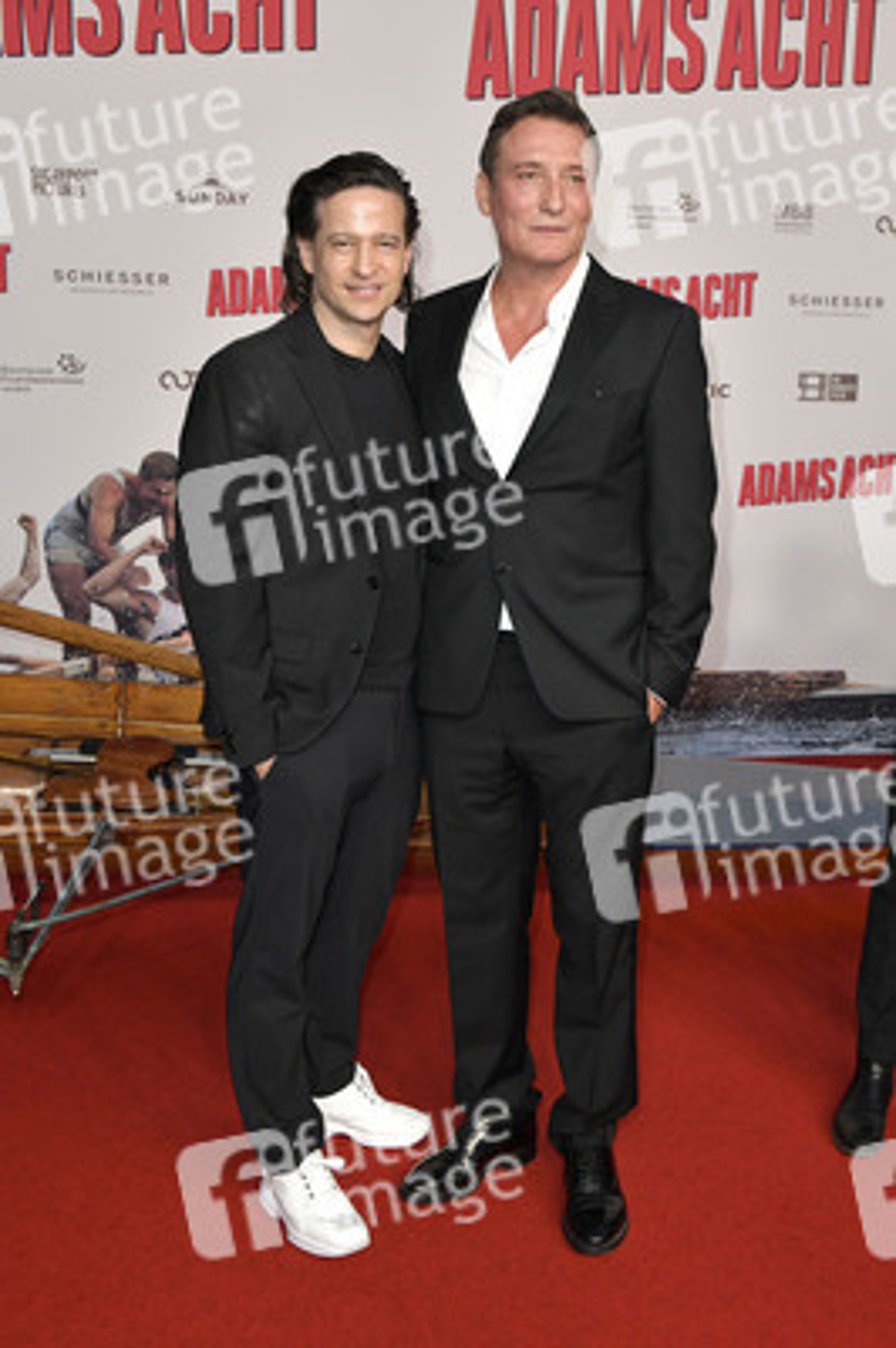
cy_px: 674
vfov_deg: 53.2
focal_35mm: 36
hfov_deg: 36.8
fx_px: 1346
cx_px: 448
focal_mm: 36
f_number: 7.1
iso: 1600
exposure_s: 1/160
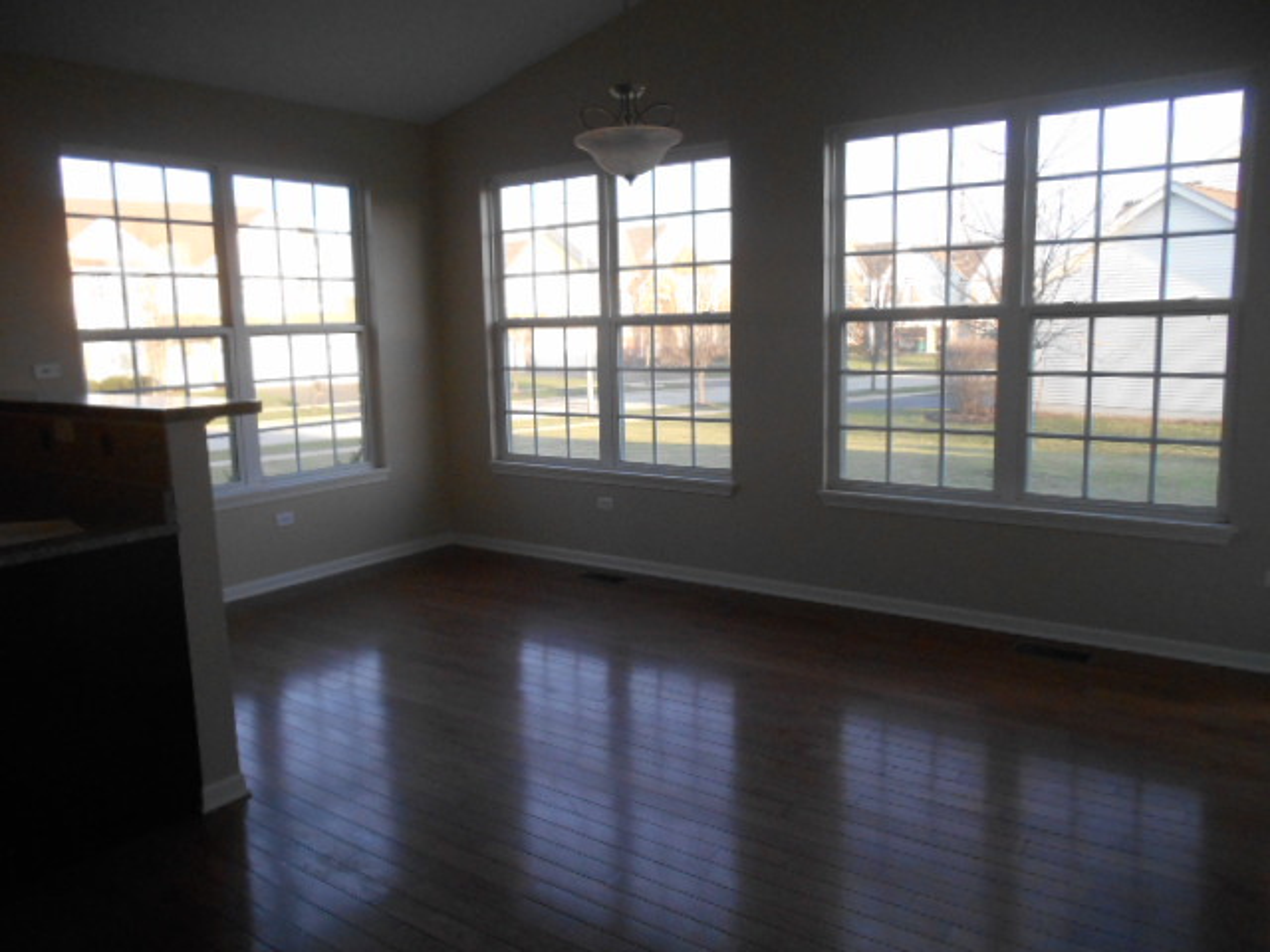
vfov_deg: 53.1
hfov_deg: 67.3
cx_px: 635
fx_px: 954
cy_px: 476
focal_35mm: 26
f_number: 3.4
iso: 360
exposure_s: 1/250
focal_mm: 4.7
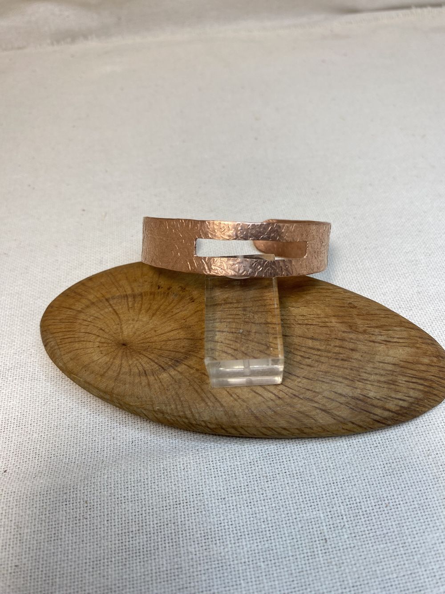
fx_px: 428
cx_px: 222
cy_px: 297
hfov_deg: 54.9
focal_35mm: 25
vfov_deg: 69.4
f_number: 1.8
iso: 32
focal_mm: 4.25
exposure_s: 1/184
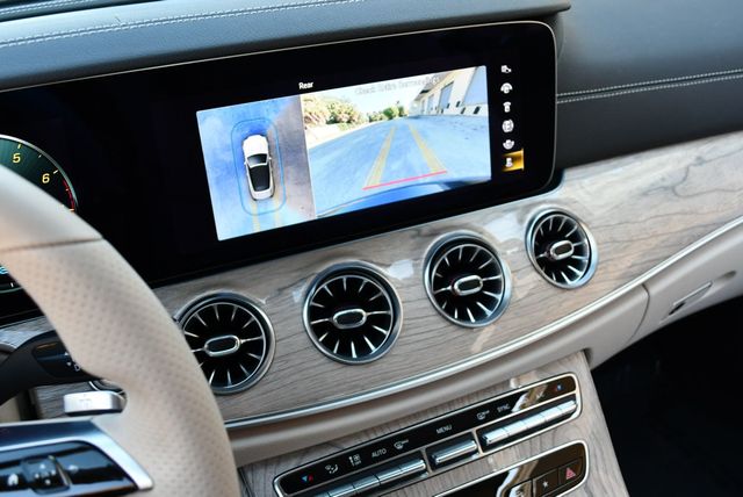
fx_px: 744
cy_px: 248
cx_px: 372
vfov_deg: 36.9
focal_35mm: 36
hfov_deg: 53.1
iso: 720
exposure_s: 1/250
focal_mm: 18
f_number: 3.5
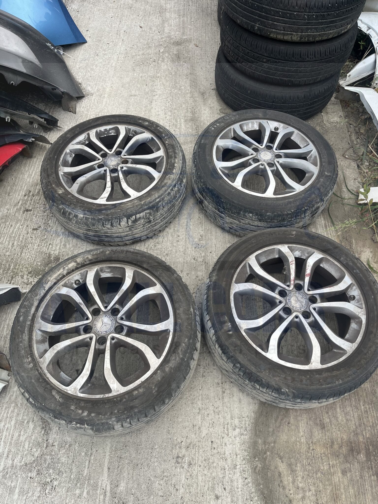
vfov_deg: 67.3
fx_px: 379
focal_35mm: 26
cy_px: 252
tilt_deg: -58.7
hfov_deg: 53.1
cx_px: 189
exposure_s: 1/718
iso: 50
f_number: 1.6
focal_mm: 5.1
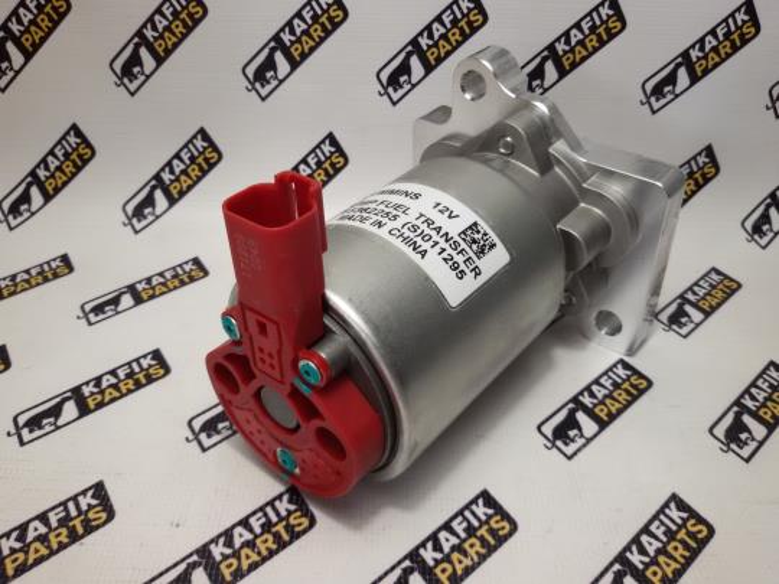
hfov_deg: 58.4
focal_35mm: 31
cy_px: 292
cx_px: 390
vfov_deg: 45.4
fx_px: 698
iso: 50
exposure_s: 1/50
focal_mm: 2.93
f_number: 2.4
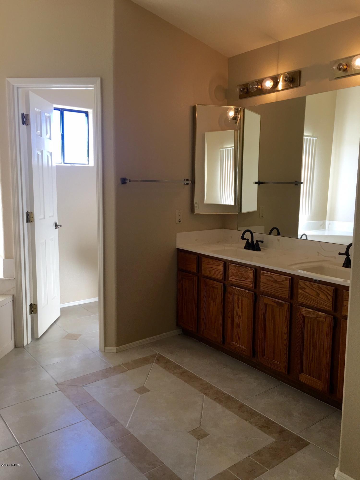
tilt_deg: -6.2
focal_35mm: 29
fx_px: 402
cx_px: 180
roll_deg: -1.4
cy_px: 240
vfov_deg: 61.7
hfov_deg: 48.2
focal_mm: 4.15
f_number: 2.2
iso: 25
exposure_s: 1/30
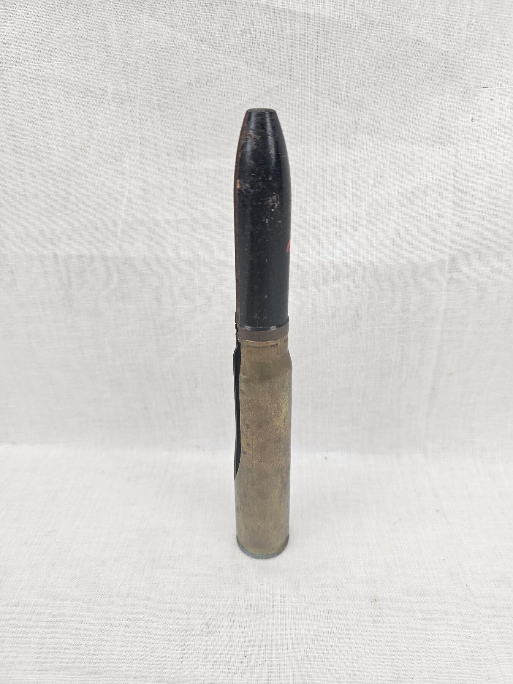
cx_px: 256
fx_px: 454
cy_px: 342
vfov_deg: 73.9
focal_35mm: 23
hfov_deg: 58.9
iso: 50
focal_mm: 6.3
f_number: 1.7
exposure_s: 1/100
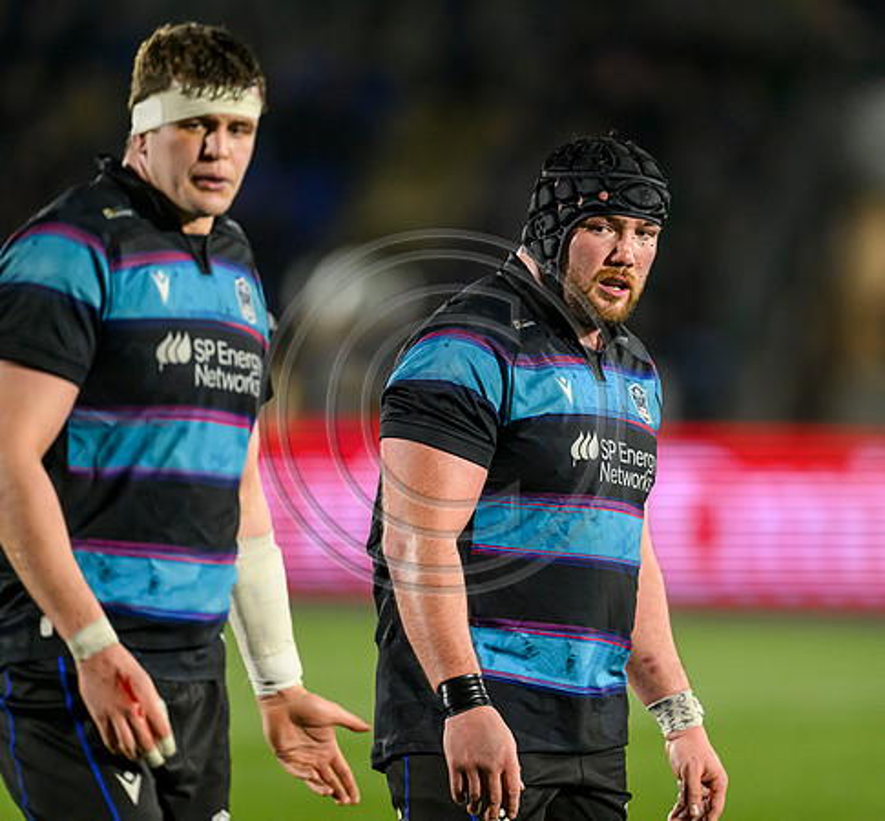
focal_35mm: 491
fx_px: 13687
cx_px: 616
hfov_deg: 3.7
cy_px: 410
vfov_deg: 3.4
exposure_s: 1/2500
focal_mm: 400
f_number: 3.2
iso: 6400
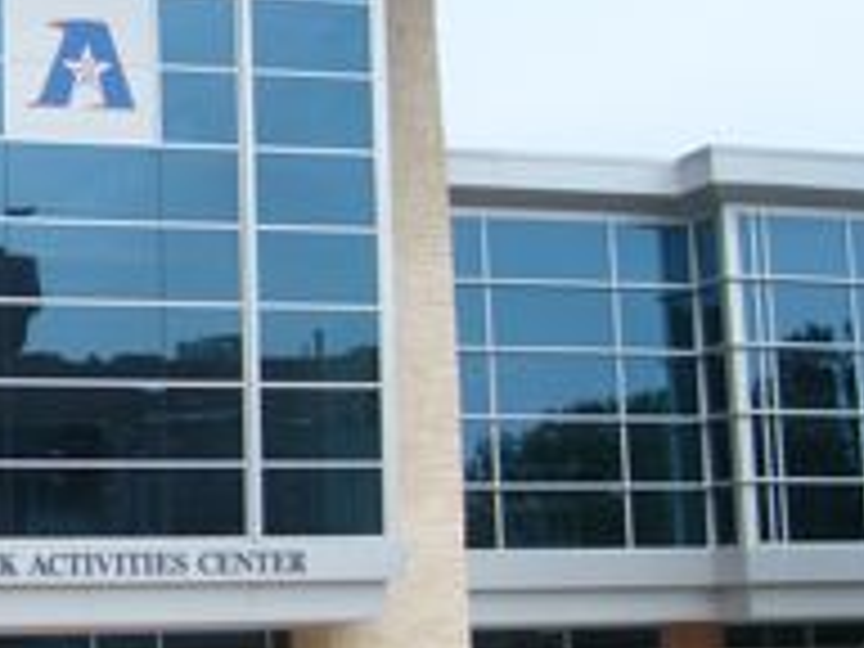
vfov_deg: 18.0
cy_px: 418
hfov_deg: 22.3
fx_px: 2047
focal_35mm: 82
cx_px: -117
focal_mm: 5.8
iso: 80
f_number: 7.1
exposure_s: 1/180
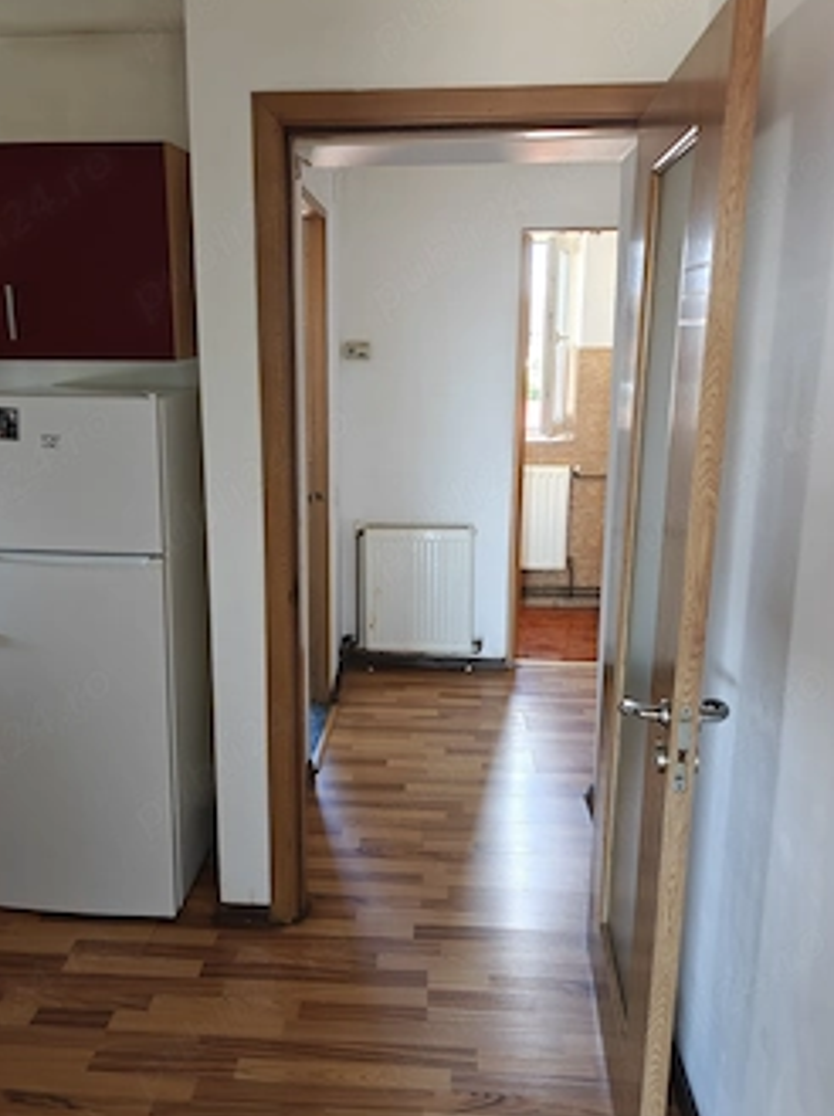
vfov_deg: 63.5
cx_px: 359
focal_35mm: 28
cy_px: 546
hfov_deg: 49.5
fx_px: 901
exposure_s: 1/100
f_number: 1.6
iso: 1000
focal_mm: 6.06
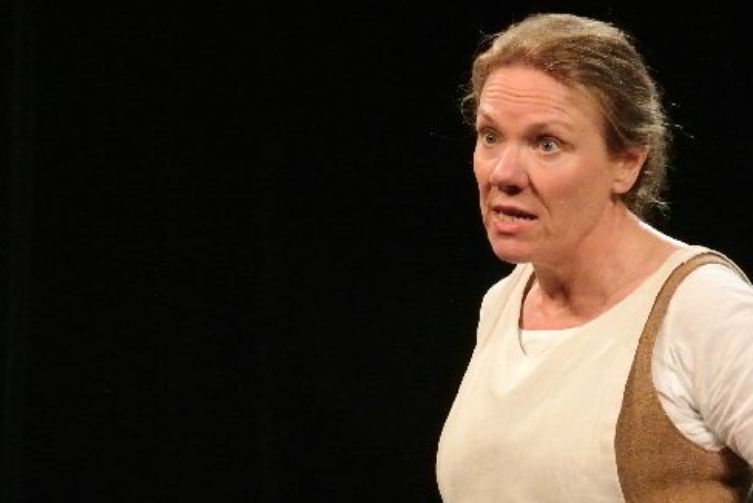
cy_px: 351
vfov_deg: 4.0
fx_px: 7137
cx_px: 562
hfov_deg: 6.0
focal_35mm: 341
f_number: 4.8
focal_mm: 77.1
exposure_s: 1/100
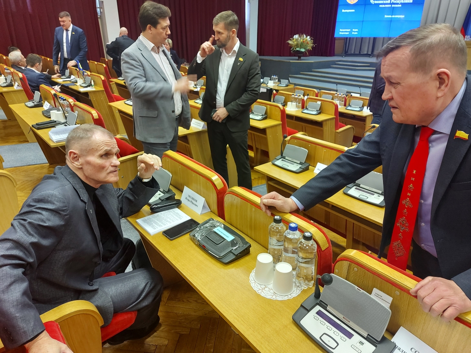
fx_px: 327
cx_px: 236
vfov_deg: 56.8
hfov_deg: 71.6
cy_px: 176
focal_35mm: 24
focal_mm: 5.23
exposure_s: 1/33
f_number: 1.8
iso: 160
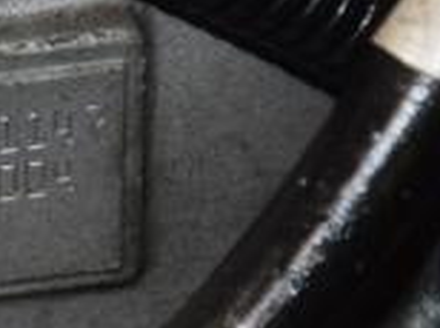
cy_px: 222
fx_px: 7512
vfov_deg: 2.5
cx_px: -254
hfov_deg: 3.3
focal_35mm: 592
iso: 800
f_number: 5.6
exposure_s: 1/60
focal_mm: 105
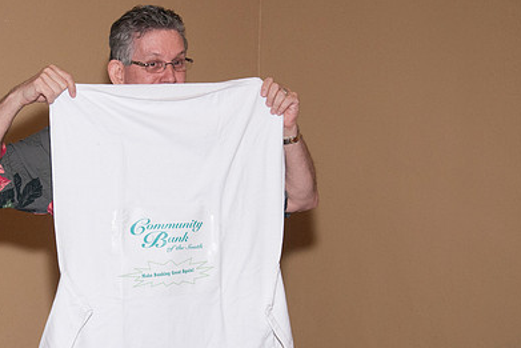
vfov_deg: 13.7
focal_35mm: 100
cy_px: 210
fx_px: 1448
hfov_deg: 20.3
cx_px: 156
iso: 800
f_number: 5.6
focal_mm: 45
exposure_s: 1/80
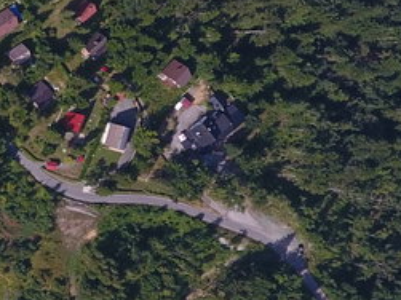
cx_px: -288
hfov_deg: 18.7
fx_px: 984
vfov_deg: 17.1
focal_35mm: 85
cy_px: 21
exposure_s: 1/690
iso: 100
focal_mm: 3.61
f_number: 2.8
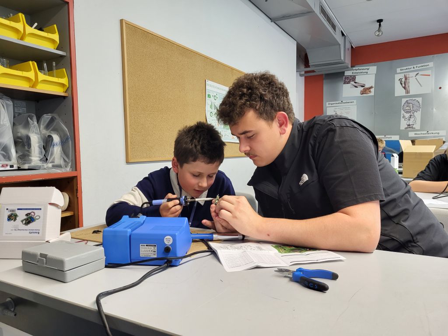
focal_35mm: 26
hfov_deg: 67.3
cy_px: 168
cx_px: 224
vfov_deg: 53.1
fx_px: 336
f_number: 1.8
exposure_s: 1/50
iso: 250
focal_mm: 5.4
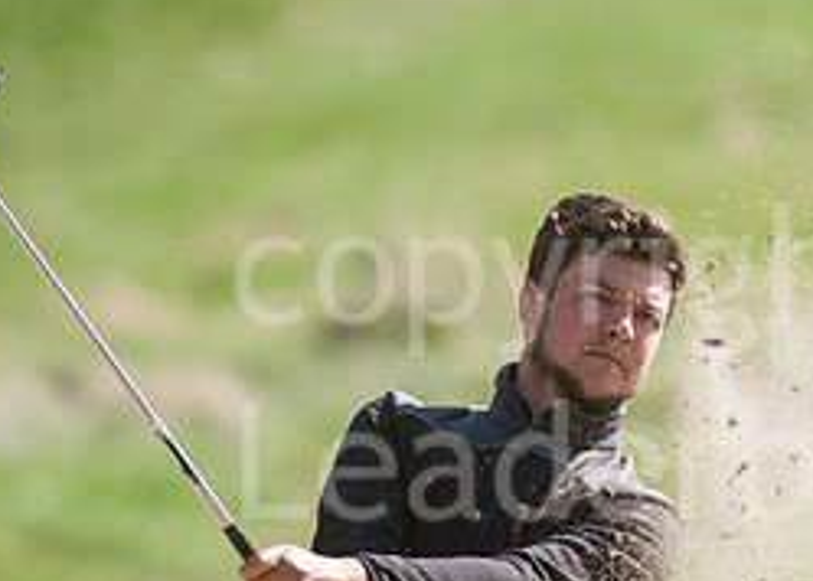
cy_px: 421
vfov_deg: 1.2
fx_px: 28247
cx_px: 730
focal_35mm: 1223
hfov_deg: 1.6
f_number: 4
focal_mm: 300
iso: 400
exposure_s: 1/2500
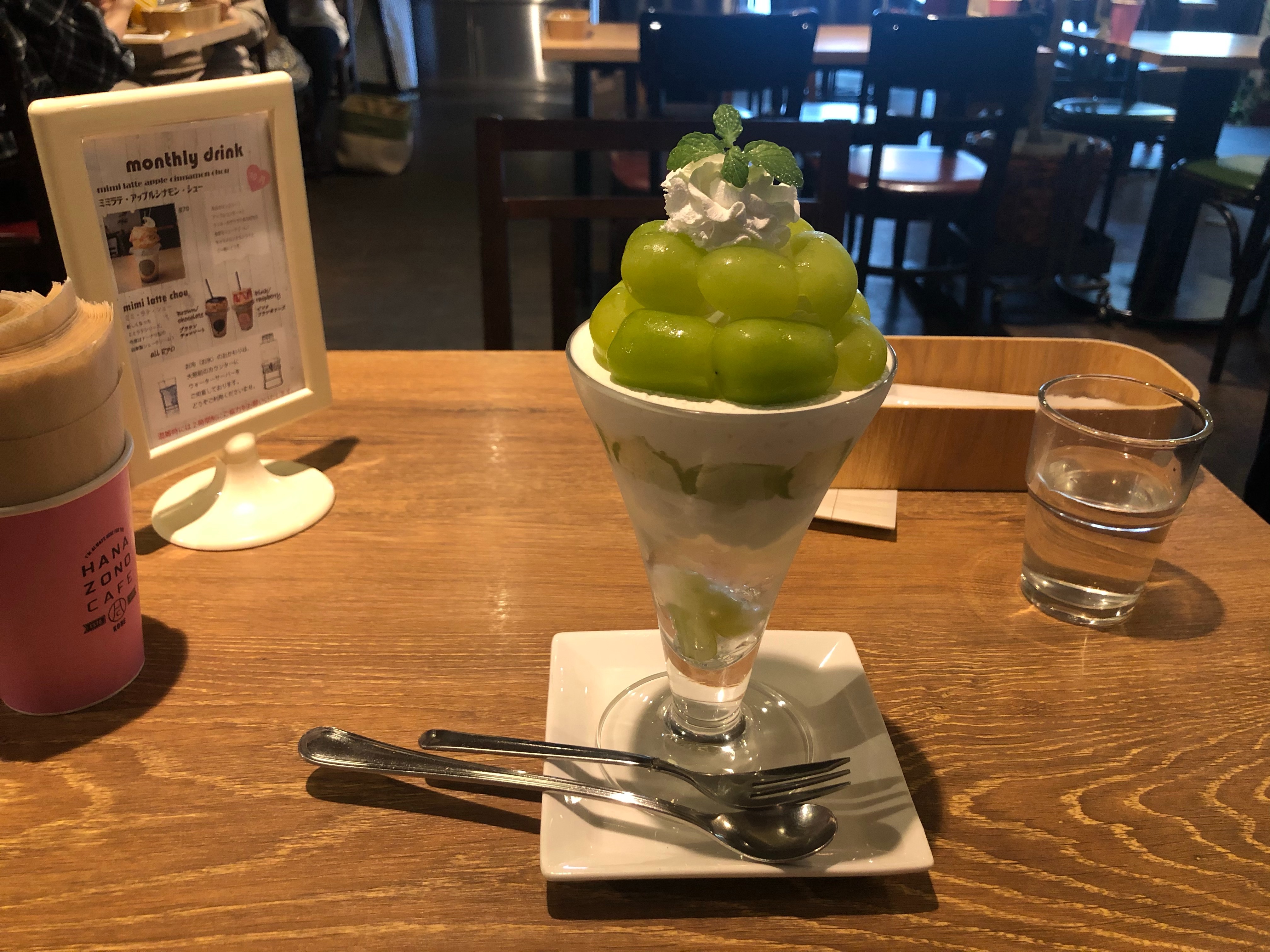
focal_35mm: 28
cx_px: 635
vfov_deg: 49.7
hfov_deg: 63.4
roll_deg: -0.7
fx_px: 1027
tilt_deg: -27.3
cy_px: 476
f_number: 1.8
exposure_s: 1/15
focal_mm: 3.99
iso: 80
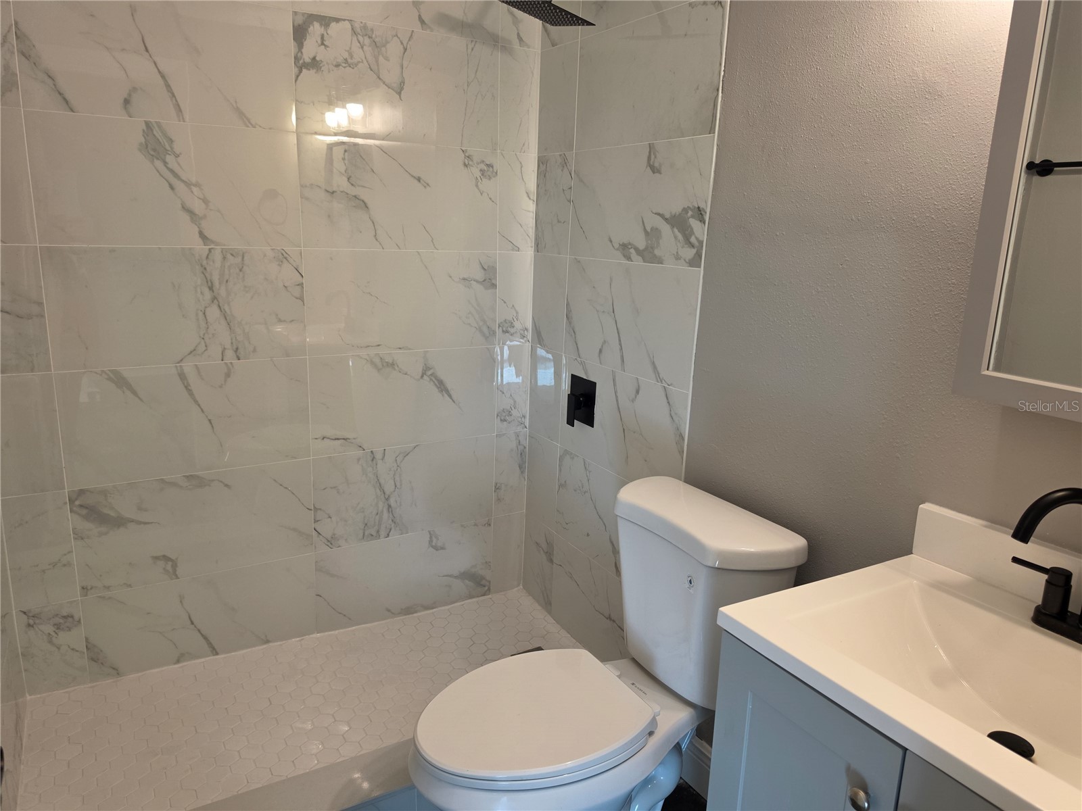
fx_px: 719
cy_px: 406
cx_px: 541
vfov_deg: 58.9
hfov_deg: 73.9
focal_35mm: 23
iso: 125
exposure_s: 1/120
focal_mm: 6.5
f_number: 1.4
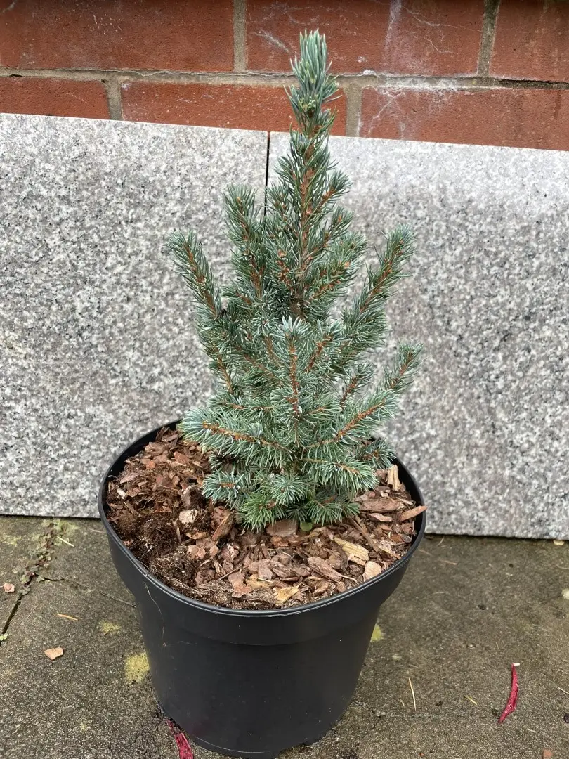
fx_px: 570
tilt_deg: -24.7
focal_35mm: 26
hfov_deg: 53.1
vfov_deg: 67.3
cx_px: 284
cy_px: 380
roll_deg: -2.9
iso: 40
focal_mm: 4.2
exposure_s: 1/121
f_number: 1.6
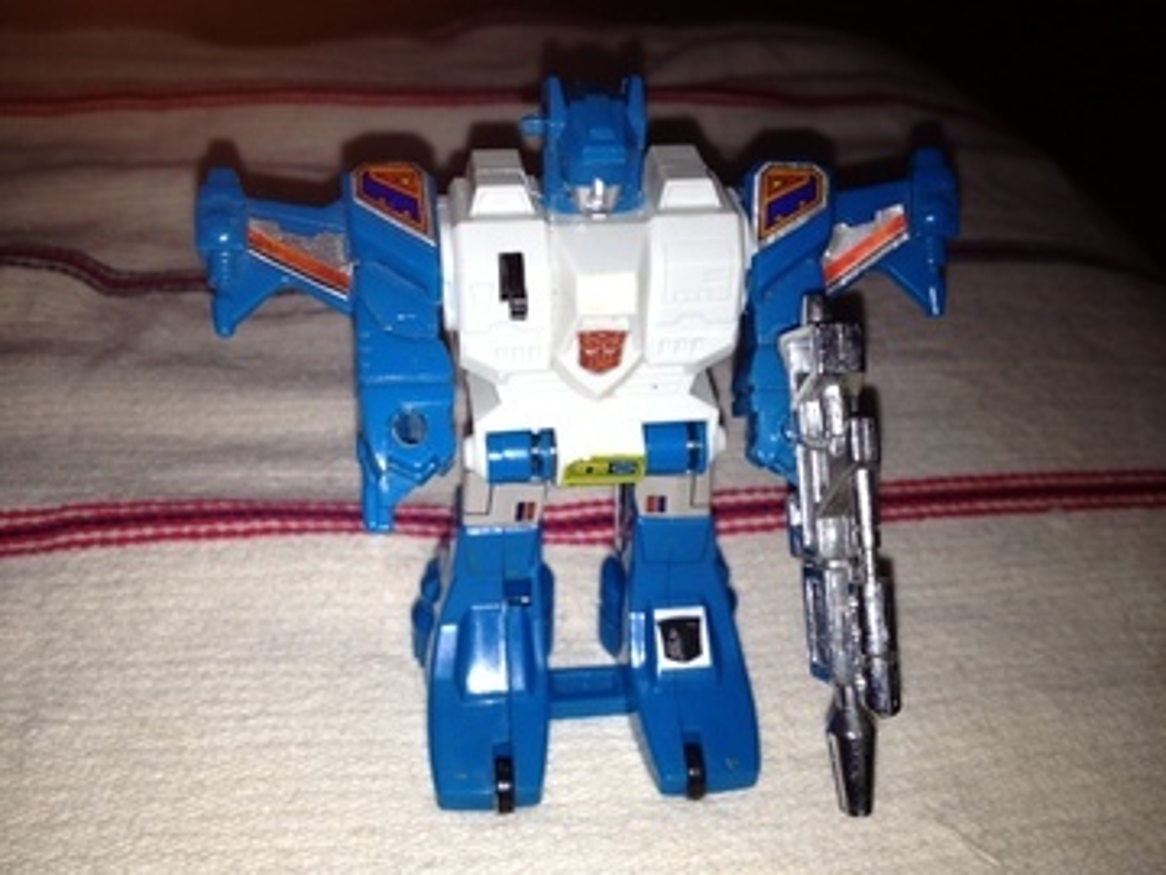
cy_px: 438
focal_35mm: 35
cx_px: 583
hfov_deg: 52.6
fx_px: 1179
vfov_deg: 40.7
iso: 64
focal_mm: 4.28
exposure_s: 1/107
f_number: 2.4
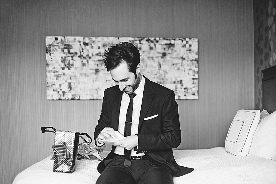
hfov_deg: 39.6
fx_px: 383
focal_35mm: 50
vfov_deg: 27.0
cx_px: 138
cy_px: 92
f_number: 1.8
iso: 800
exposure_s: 1/125
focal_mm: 50
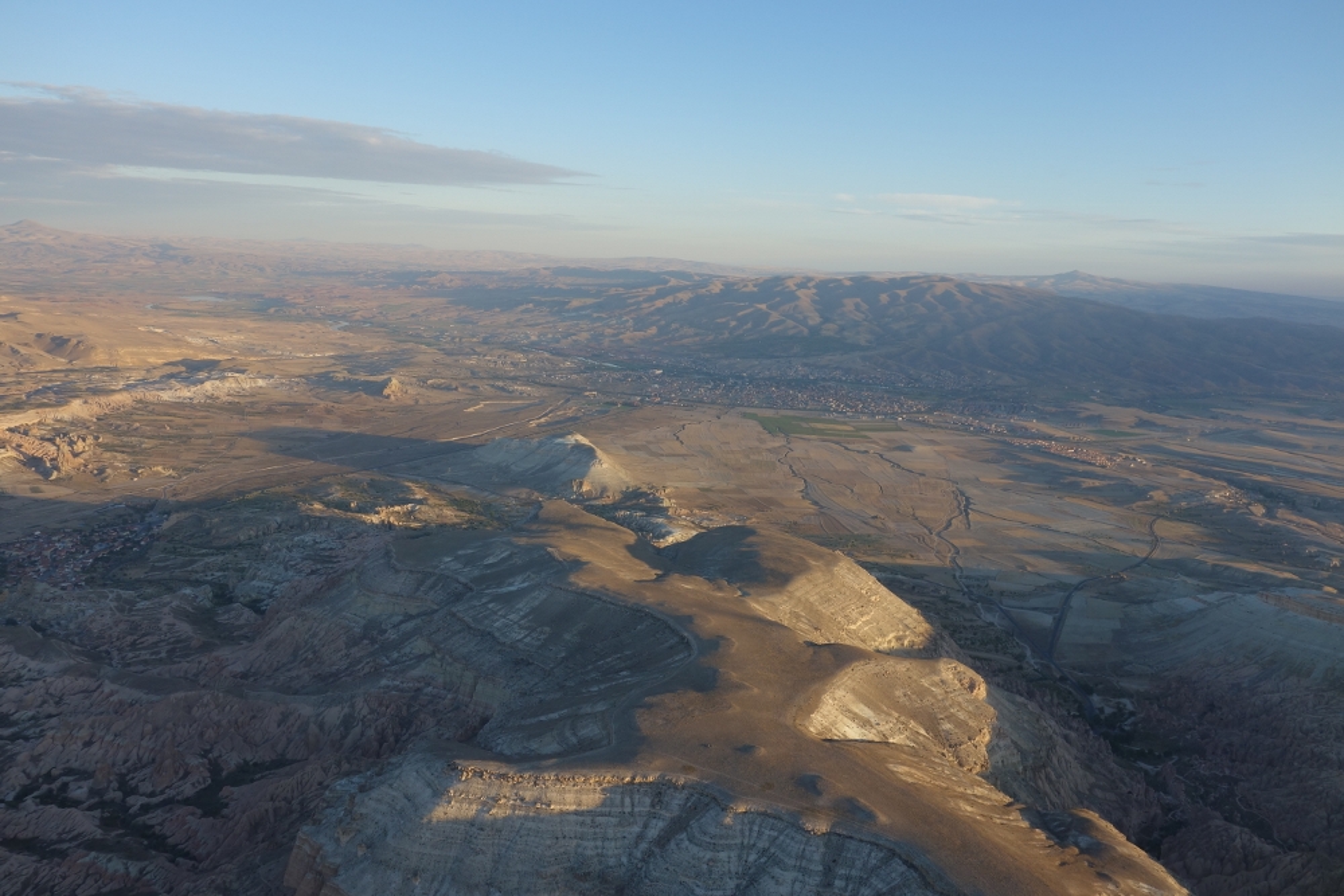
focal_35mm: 29
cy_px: 448
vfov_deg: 45.0
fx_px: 1083
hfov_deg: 63.7
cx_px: 672
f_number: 5.6
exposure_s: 1/200
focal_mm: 10.63
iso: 125
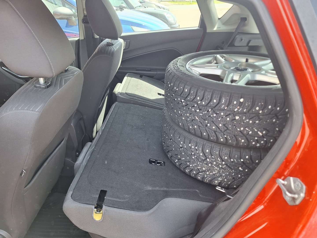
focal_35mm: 23
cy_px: 119
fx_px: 211
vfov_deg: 58.9
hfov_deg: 73.9
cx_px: 158
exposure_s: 1/175
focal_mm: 5.54
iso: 40
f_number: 1.8
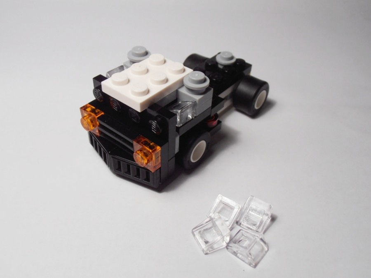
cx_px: 186
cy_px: 139
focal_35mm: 37
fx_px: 397
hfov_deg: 50.1
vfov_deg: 38.7
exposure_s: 1/60
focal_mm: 6.61
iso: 80
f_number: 3.9
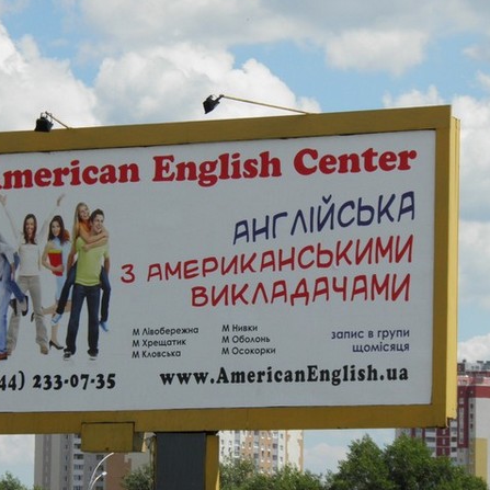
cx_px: 196
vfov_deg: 8.1
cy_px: 246
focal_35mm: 216
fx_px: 3459
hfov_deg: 8.1
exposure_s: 1/400
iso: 50
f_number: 5.8
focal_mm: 32.7
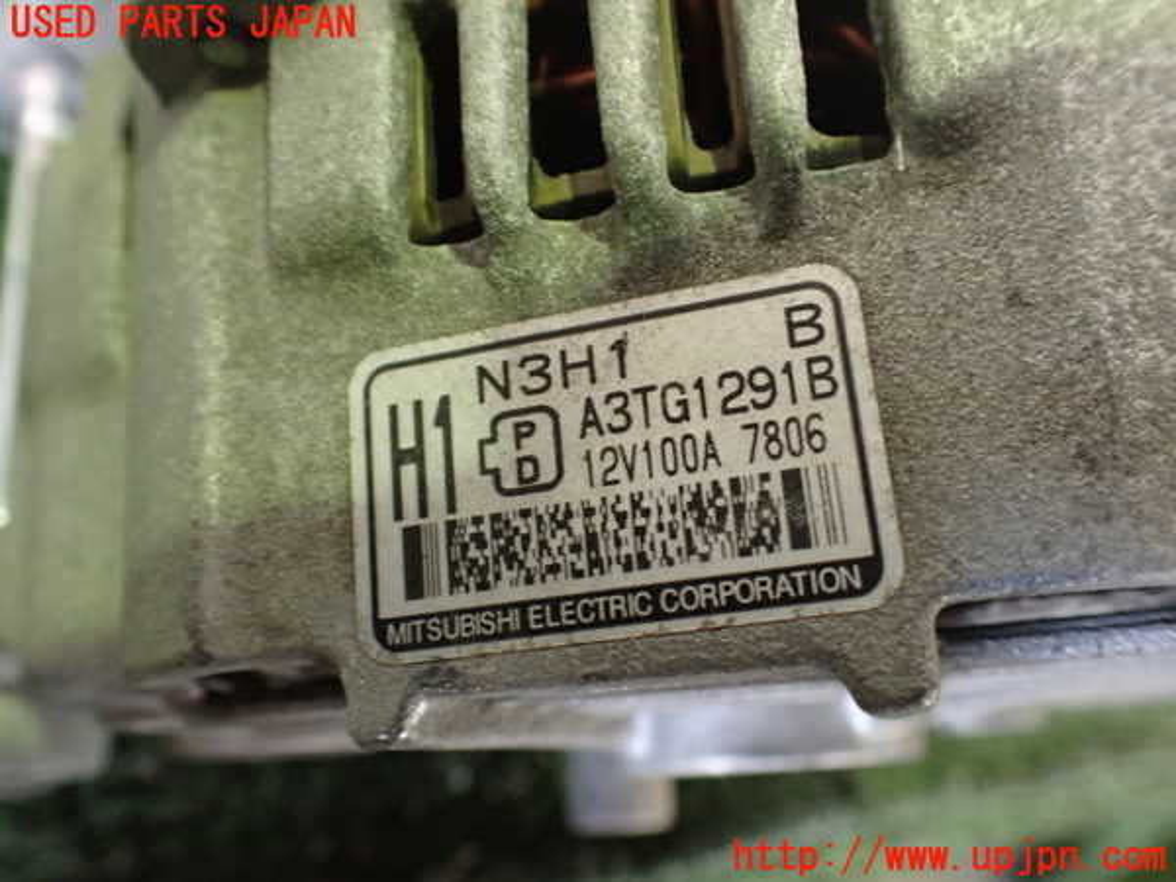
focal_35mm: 30
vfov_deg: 46.8
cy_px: 441
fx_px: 1019
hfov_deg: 60.0
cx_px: 588
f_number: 2.3
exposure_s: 1/40
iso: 800
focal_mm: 5.4
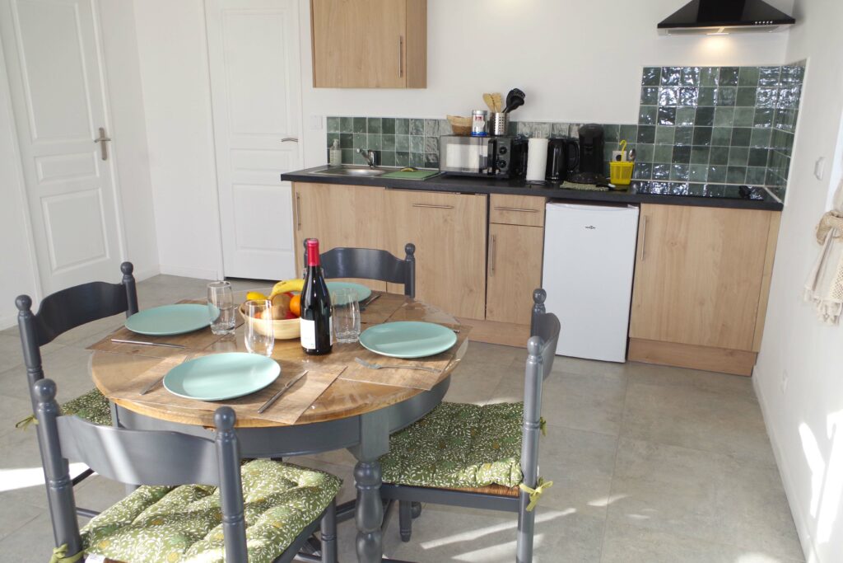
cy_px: 282
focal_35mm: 27
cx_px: 422
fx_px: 632
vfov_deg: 47.9
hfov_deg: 67.4
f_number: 5.6
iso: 400
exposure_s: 1/180
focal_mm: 18
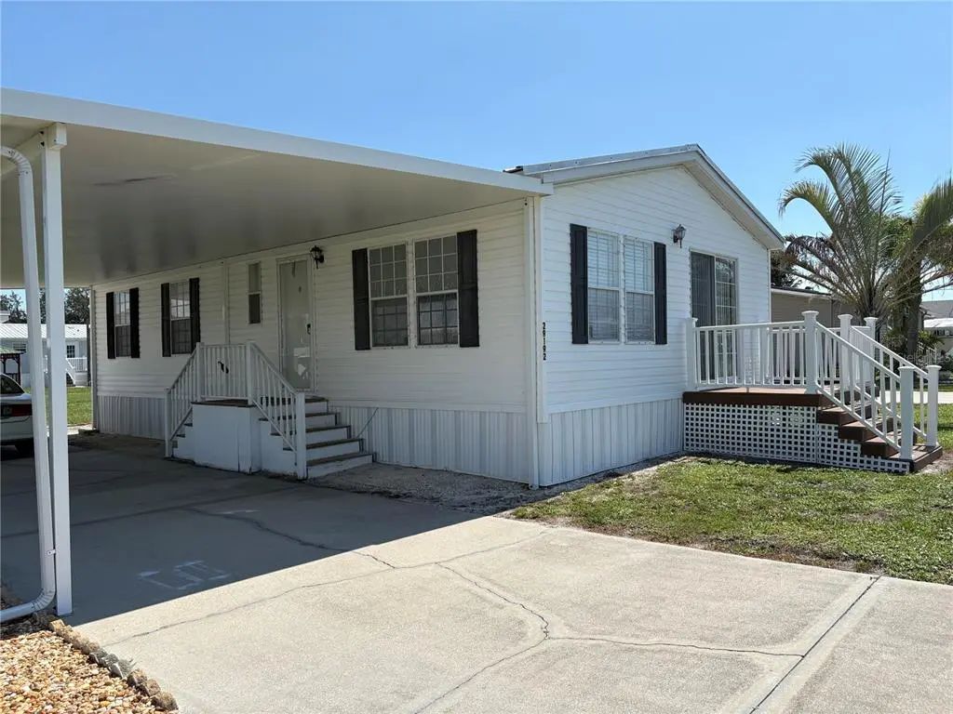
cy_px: 357
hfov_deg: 67.3
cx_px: 476
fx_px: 716
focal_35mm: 26
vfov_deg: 53.1
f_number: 1.6
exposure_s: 1/3831
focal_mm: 5.96
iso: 50
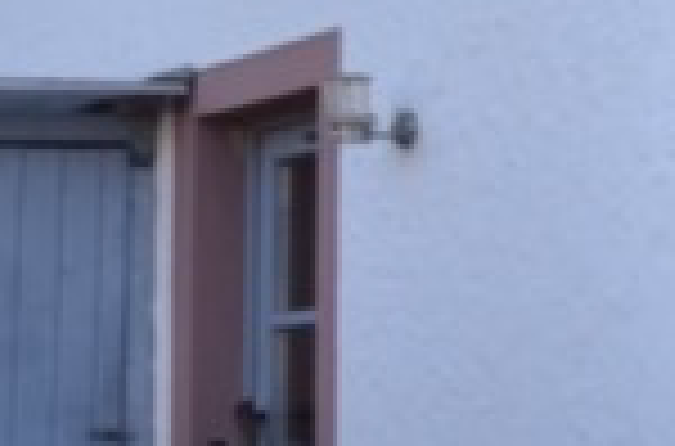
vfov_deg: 14.2
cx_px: 1660
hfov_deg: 14.1
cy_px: 396
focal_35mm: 95
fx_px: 1776
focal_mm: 10
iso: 125
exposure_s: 1/250
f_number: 4
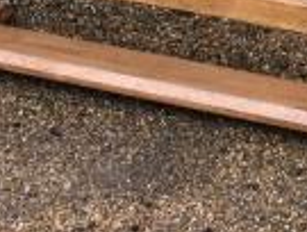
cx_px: 211
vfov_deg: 14.2
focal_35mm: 96
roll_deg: -1.7
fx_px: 854
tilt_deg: -16.8
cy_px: -146
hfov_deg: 20.3
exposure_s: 1/224
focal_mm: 4.15
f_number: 2.2
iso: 32
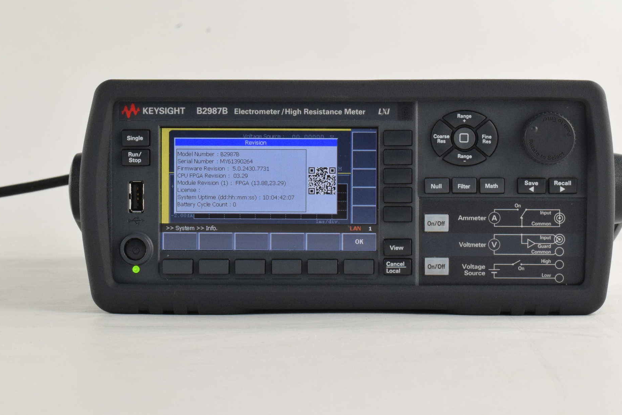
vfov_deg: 14.9
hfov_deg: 22.2
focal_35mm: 92
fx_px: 1582
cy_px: 186
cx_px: 341
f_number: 22
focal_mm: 55
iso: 1600
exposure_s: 1/30
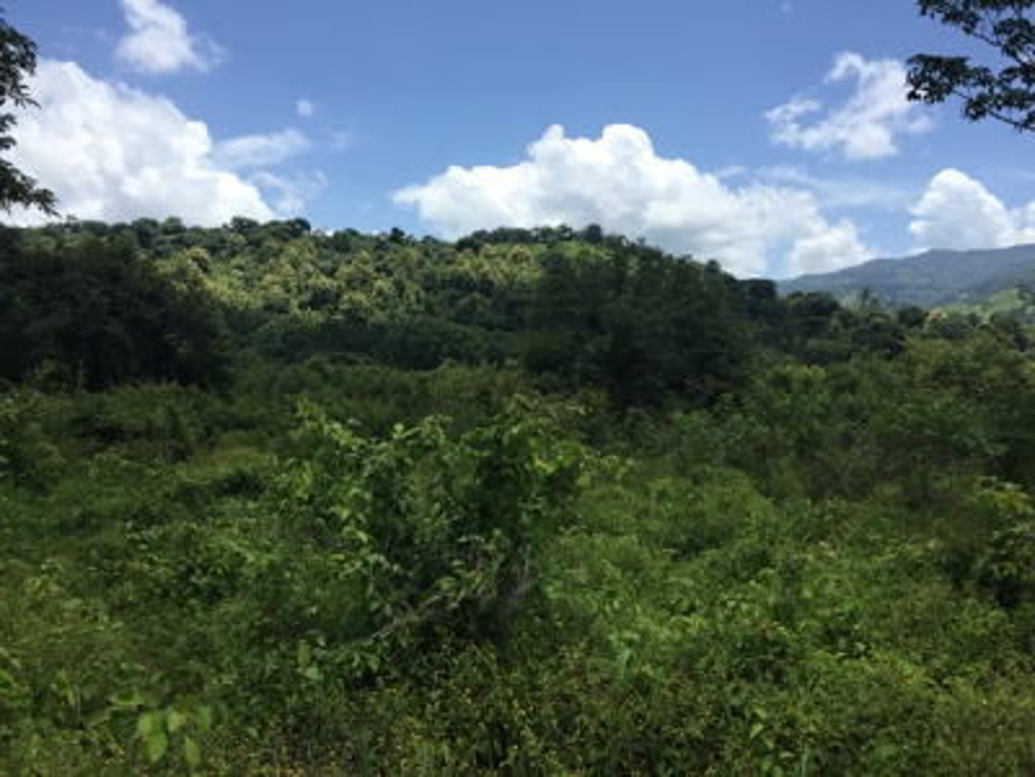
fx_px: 867
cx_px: 518
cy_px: 388
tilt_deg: +1.8
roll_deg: +0.5
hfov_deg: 61.7
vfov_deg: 48.2
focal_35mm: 29
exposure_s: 1/2083
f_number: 2.2
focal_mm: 4.15
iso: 32
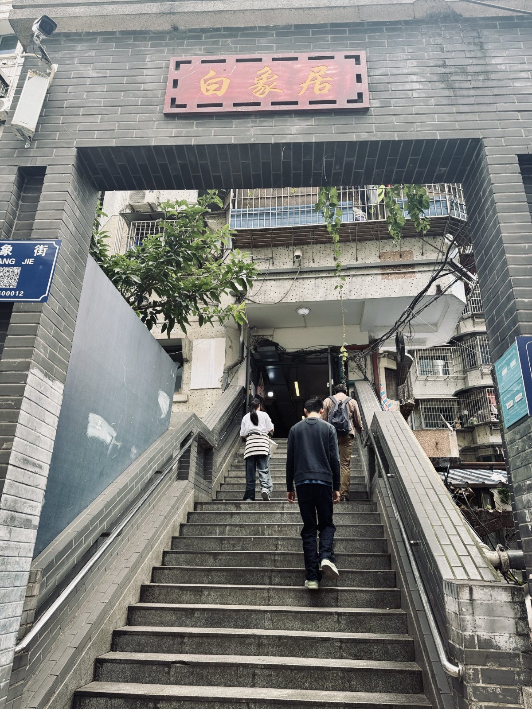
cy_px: 354
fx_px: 492
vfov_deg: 71.6
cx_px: 266
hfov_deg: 56.8
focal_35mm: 24
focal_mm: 6.8
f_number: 1.8
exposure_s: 1/397
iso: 80
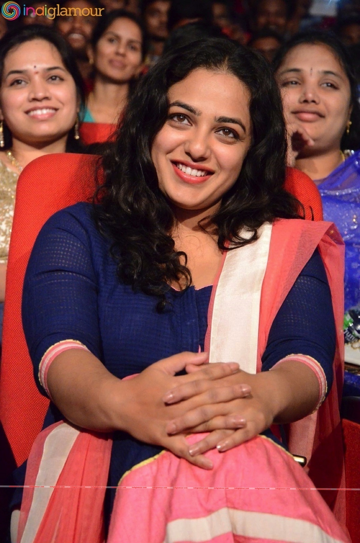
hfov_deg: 10.7
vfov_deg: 16.1
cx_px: 180
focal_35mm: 128
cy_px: 272
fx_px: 1920
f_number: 5.6
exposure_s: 1/125
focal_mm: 85
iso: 8000
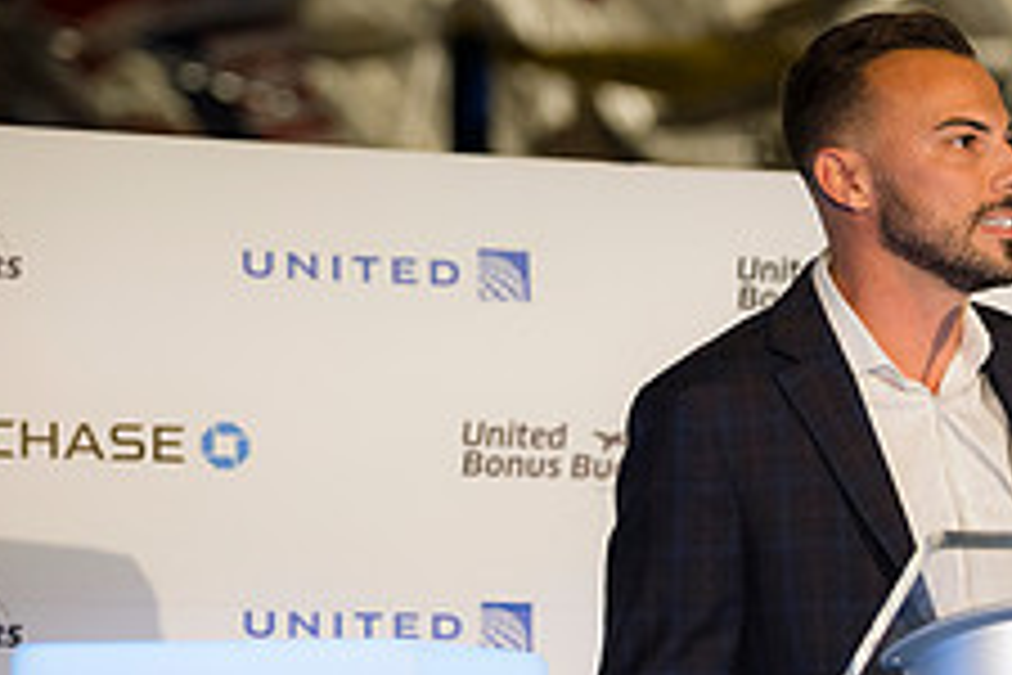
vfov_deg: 6.3
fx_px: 6156
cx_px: 1133
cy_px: 596
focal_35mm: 219
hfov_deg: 9.3
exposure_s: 1/160
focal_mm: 85
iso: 720
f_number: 2.8
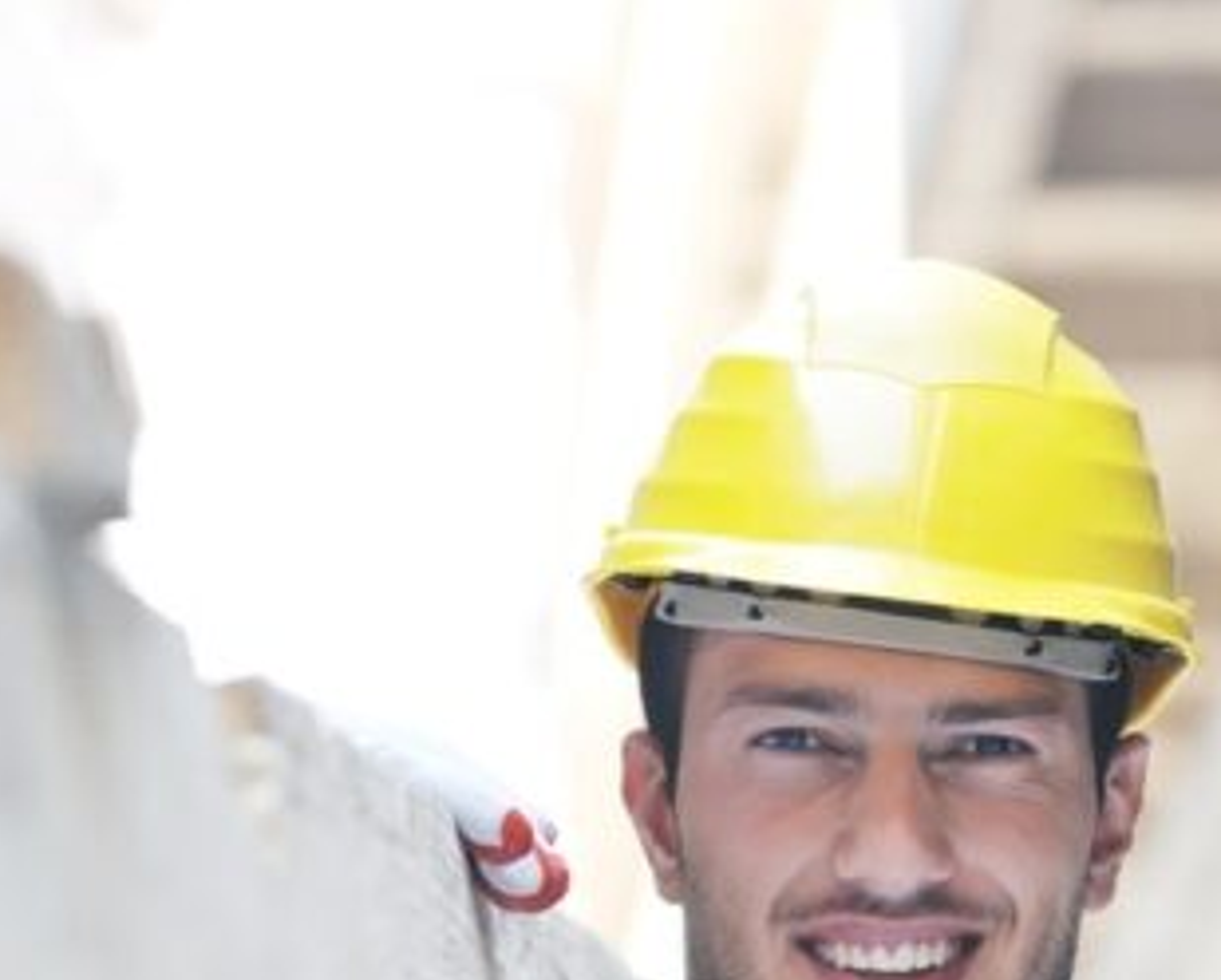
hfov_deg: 9.7
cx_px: 285
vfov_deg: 7.8
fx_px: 7164
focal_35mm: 198
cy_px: 940
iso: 100
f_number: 3.2
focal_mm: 85
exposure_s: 1/200
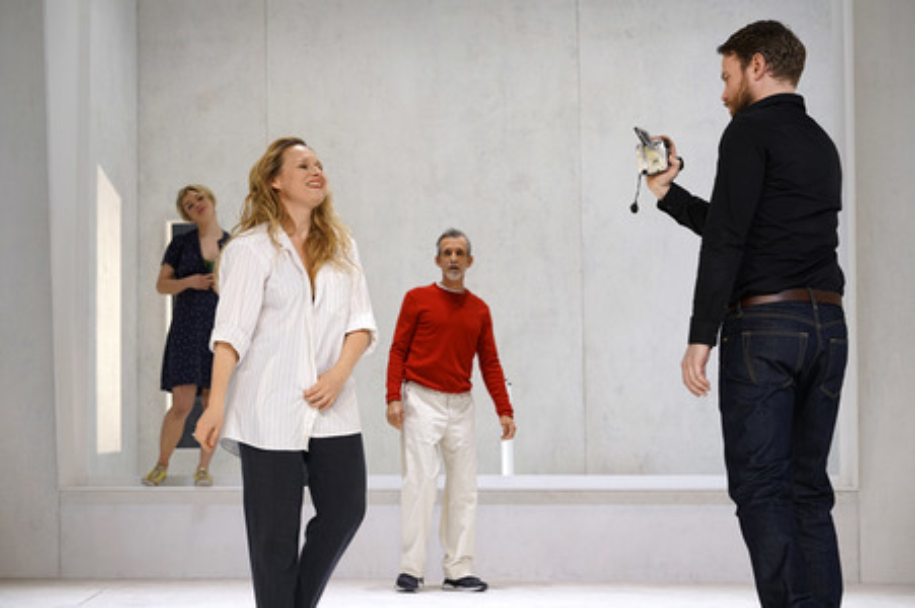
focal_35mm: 85
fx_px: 2159
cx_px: 458
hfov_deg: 23.9
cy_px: 304
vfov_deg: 16.0
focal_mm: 85
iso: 640
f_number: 6.3
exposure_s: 1/160
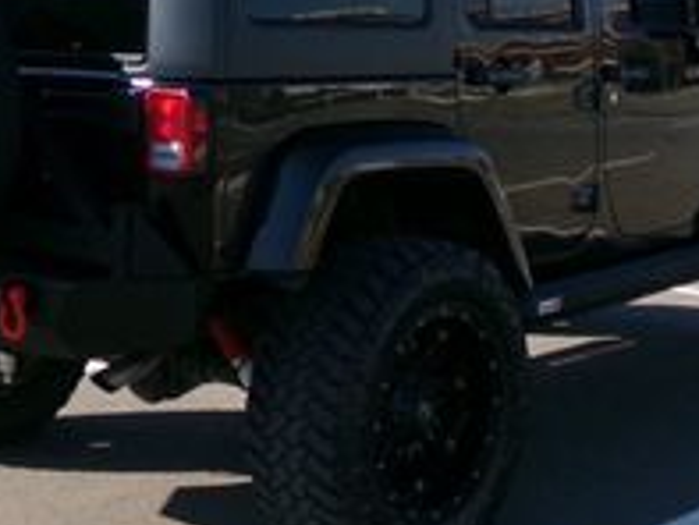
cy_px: 71
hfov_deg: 24.7
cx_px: 167
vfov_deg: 18.7
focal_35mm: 78
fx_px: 1576
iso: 100
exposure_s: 1/60
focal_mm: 4.3
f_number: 11.07
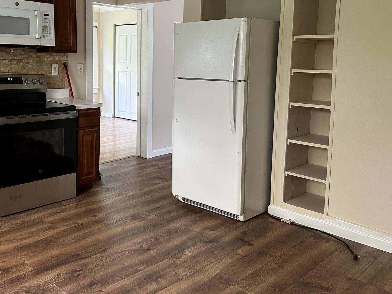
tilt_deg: -7.1
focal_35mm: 36
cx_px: 142
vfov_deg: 39.4
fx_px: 408
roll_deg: -0.4
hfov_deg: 50.7
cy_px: 108
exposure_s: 1/99
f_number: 1.78
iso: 250
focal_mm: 6.86
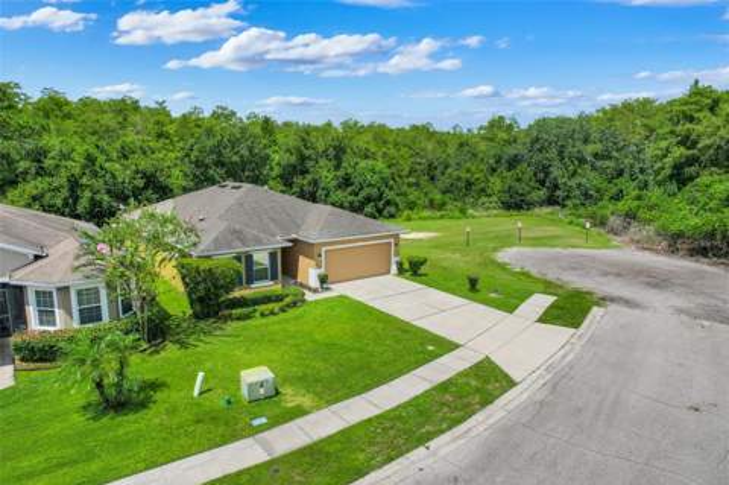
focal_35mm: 22
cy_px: 242
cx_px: 364
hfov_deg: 78.6
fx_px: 445
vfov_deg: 57.1
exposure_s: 1/500
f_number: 2.8
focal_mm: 8.38
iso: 100
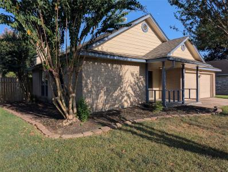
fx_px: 158
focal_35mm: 24
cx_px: 114
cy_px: 86
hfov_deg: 71.5
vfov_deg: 57.0
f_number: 1.68
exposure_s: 1/1577
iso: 19
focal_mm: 6.9
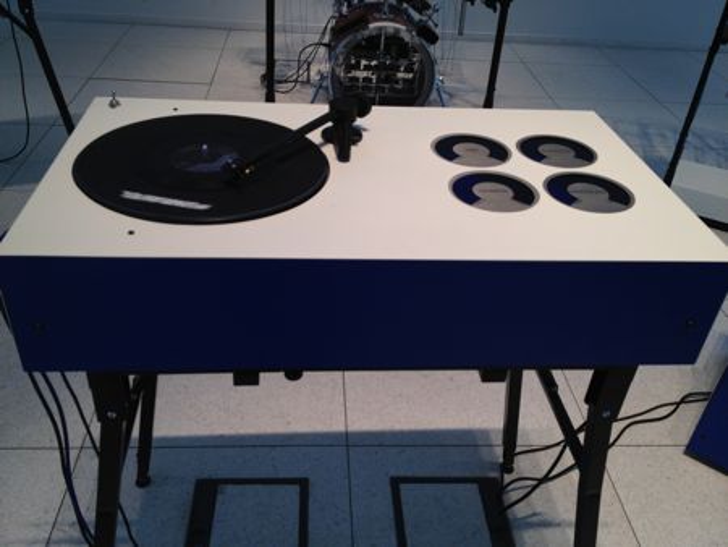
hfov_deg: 52.6
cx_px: 364
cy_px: 274
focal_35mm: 35
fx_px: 736
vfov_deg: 40.7
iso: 80
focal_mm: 4.28
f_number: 2.4
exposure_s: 1/60
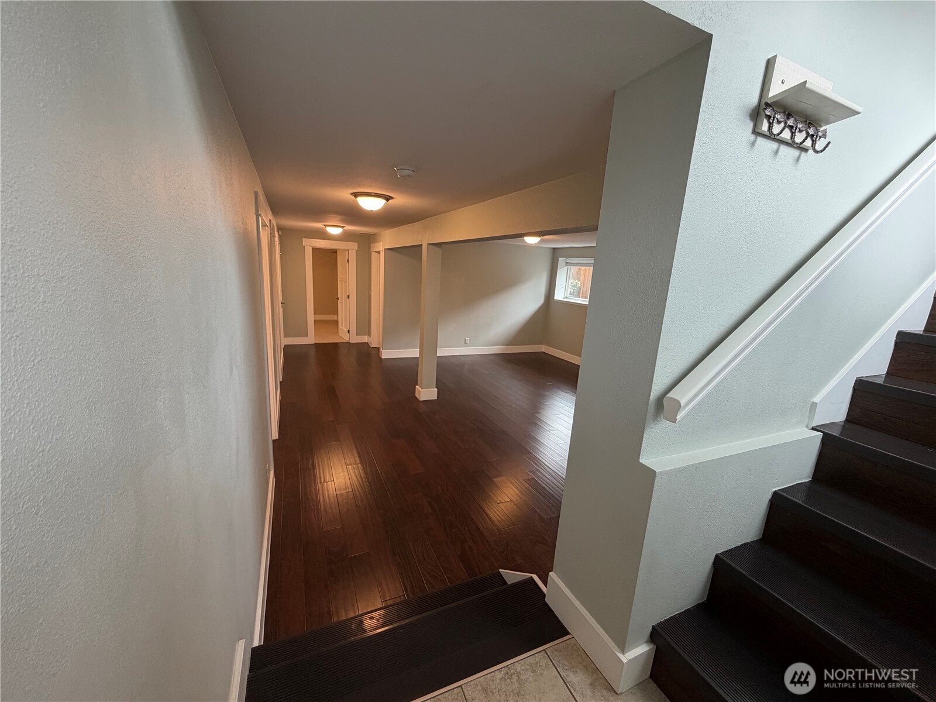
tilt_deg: -12.1
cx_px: 468
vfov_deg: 85.7
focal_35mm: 14
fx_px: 379
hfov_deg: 102.1
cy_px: 351
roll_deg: -3.2
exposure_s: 1/60
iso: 200
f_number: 2.2
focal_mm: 2.22
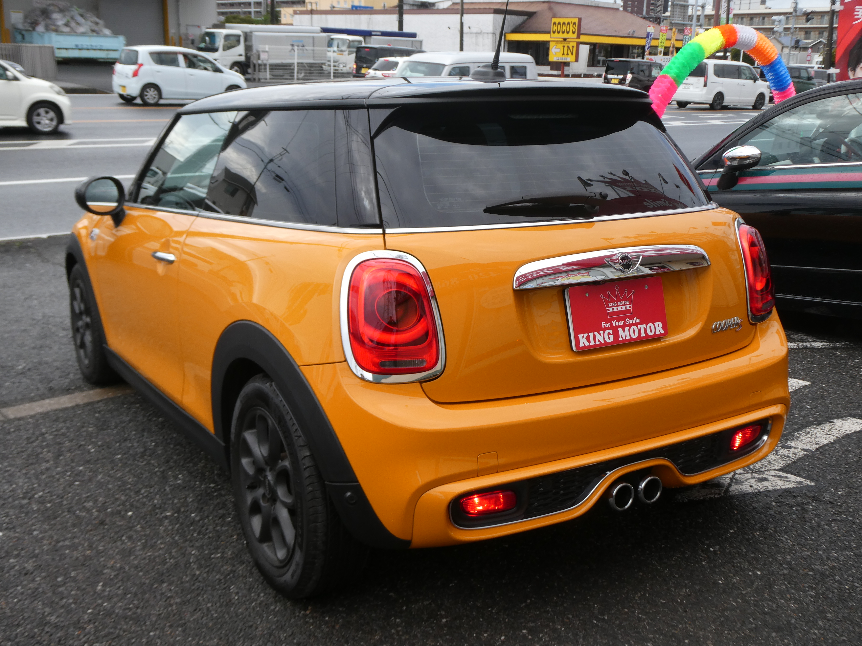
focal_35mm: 35
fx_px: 872
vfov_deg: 40.7
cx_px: 431
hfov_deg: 52.6
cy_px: 323
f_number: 3.7
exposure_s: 1/200
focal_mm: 6.3
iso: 80
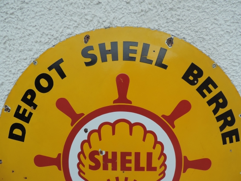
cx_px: 120
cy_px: 90
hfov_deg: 71.6
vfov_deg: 56.8
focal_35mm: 24
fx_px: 167
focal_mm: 4.3
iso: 80
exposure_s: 1/250
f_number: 3
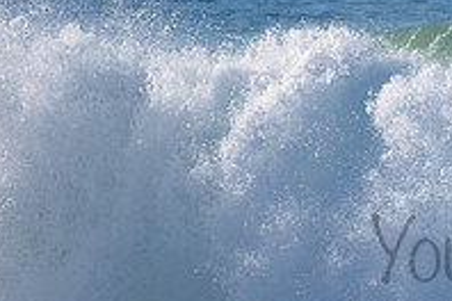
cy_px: 229
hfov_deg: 0.9
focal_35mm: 2198
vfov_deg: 0.6
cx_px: 607
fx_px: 27595
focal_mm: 500
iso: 250
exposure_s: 1/2000
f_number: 5.6
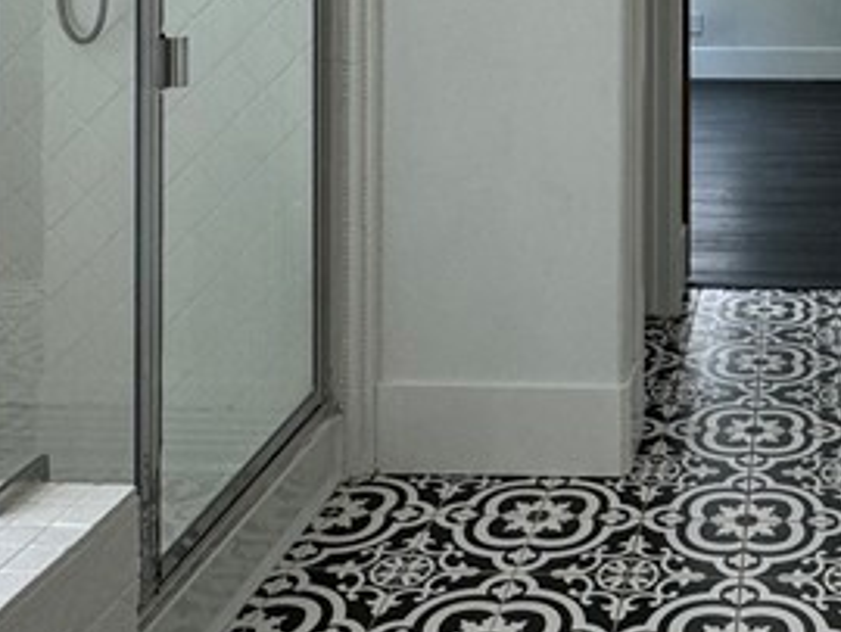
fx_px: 1289
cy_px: -118
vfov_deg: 25.0
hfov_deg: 34.1
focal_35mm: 53
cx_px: 766
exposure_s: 1/99
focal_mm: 2.22
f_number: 2.2
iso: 100
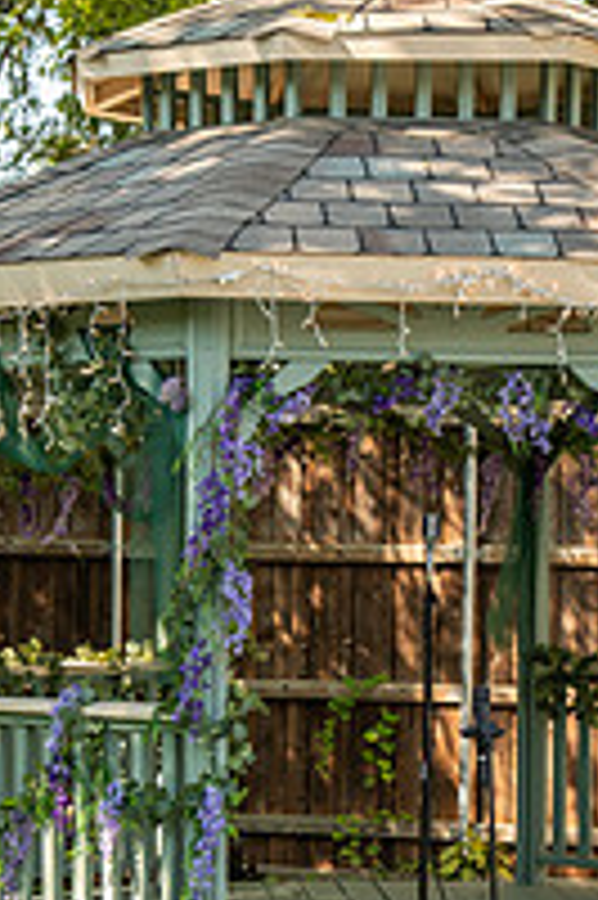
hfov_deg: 10.1
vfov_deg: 15.2
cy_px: 639
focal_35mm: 135
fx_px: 3369
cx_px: 369
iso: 400
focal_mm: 60
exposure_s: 1/800
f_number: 3.2
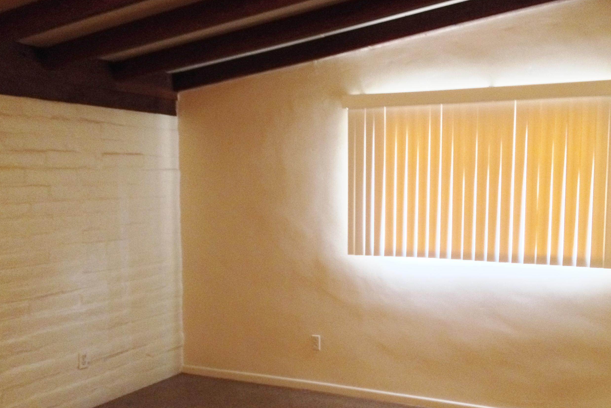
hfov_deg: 44.3
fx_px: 747
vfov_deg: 30.4
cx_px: 358
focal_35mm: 44
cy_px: 252
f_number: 2.4
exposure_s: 1/15
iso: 400
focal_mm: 4.28
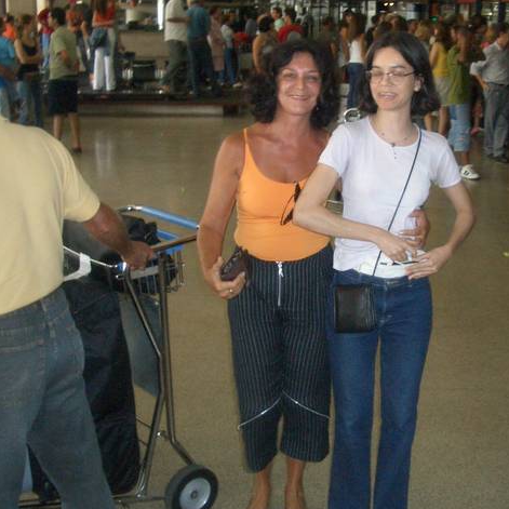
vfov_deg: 40.0
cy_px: 258
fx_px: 699
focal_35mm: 42
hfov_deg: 39.9
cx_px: 204
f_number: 2.6
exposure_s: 1/60
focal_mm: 5.8
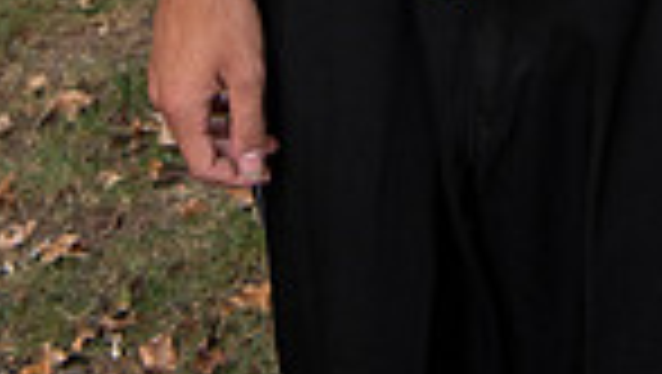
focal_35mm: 122
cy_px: -631
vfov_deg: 8.7
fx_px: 2143
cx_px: 540
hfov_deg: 17.4
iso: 500
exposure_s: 1/100
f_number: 8
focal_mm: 38
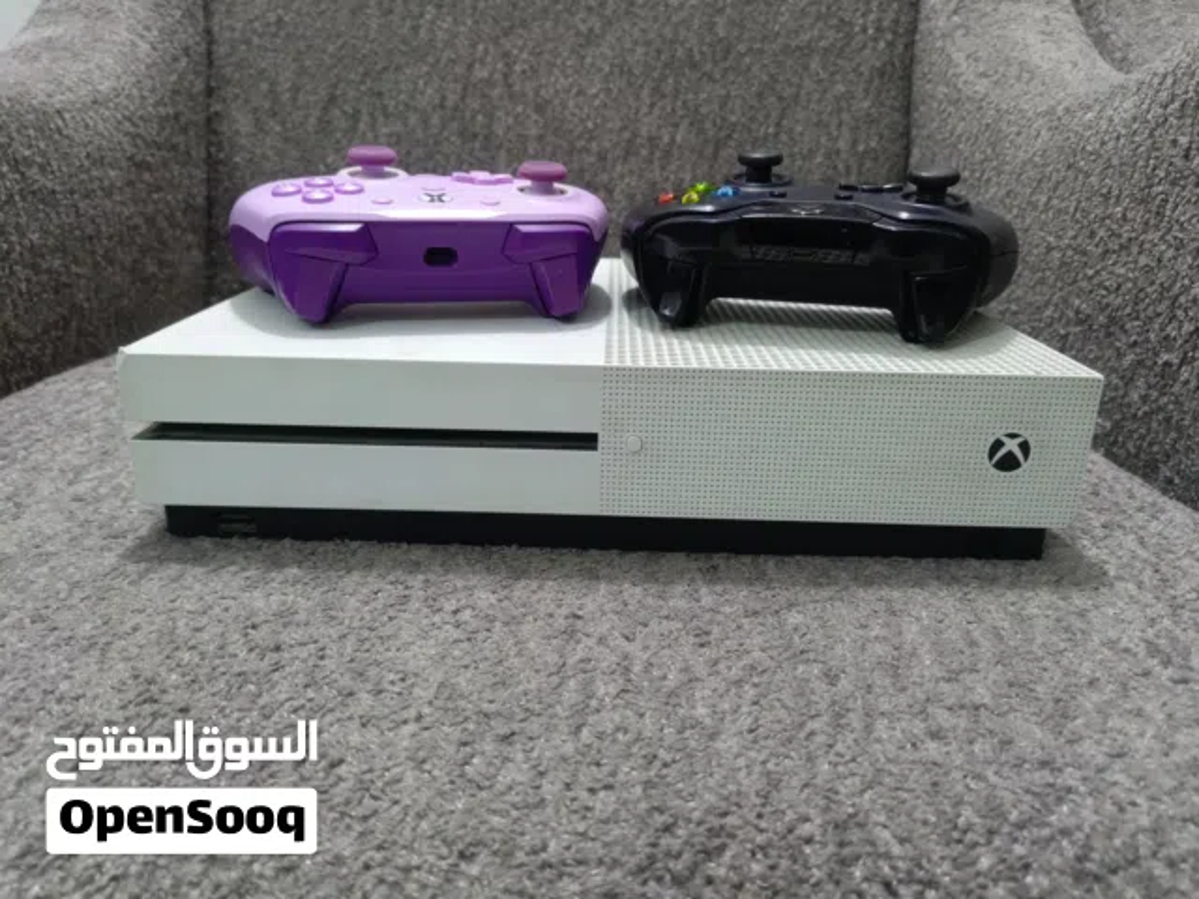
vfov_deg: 54.9
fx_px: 866
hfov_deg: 69.4
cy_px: 450
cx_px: 600
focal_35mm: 25
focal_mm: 4.76
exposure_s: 1/50
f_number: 1.69
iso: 675
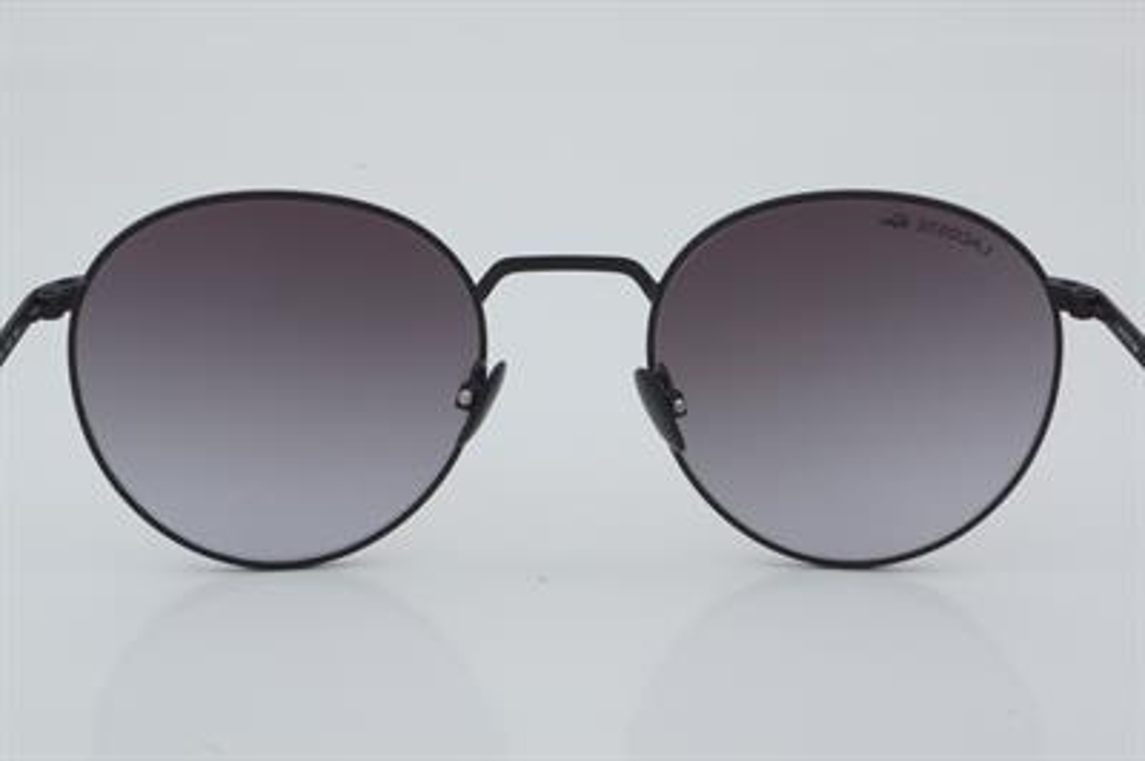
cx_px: 572
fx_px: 2383
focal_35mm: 75
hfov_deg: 27.0
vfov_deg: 18.2
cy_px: 380
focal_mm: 50
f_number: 29
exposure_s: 1/4
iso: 100
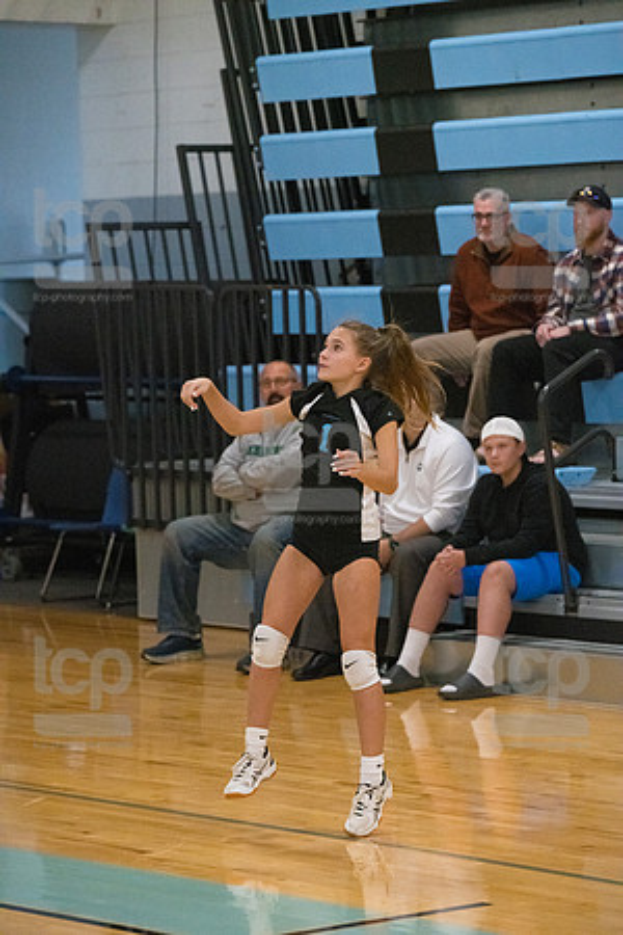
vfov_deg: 14.2
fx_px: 3764
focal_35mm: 145
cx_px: 312
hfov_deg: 9.5
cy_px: 468
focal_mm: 145
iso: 6400
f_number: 4.5
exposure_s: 1/1000
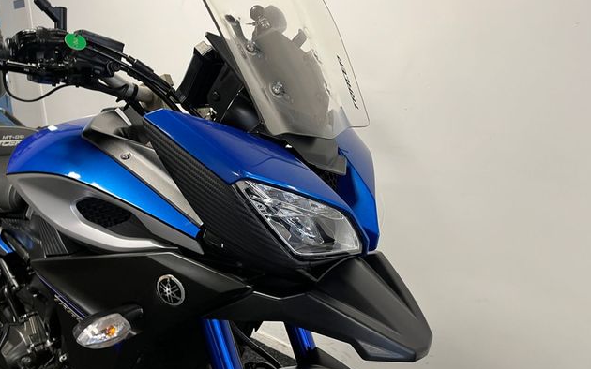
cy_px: 193
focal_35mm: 28
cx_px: 295
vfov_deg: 44.5
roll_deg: +0.1
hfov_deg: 66.5
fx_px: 451
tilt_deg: -14.5
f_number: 1.6
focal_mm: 5.1
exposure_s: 1/50
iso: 100
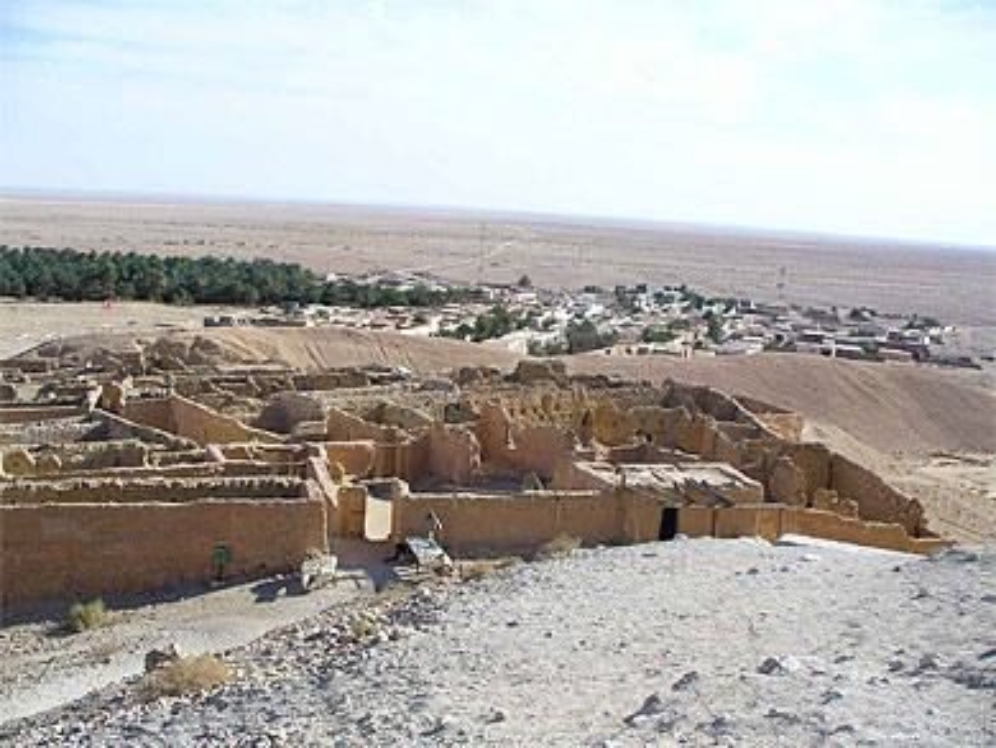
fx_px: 1065
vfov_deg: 38.7
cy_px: 374
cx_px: 498
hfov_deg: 50.1
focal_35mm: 37
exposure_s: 1/250
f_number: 5.6
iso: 80
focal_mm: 6.1
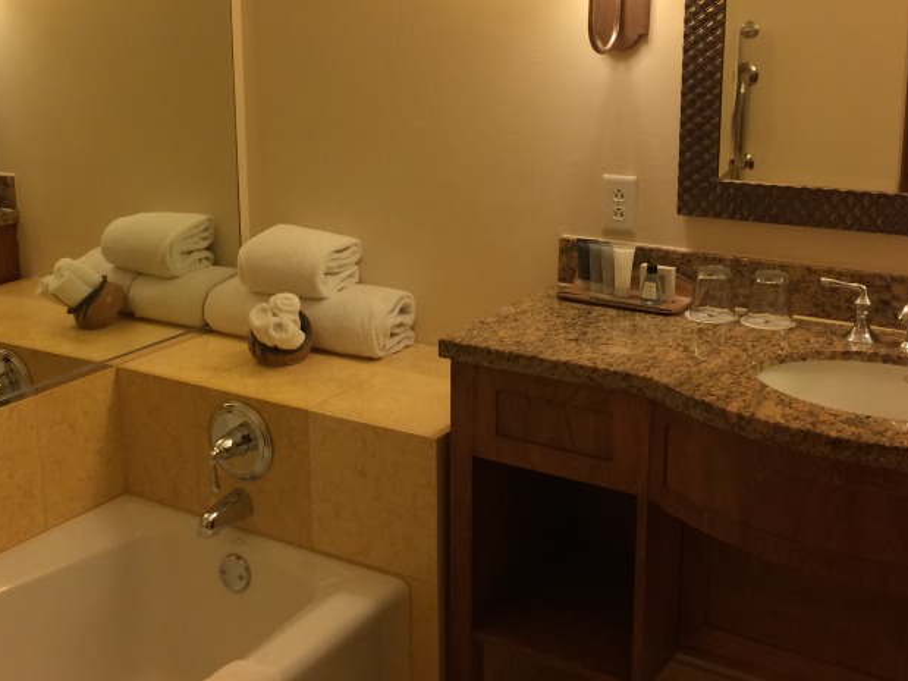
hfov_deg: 39.4
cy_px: 258
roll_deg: +1.4
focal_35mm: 48
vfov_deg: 30.1
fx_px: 1259
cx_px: 343
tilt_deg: -14.2
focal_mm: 4.15
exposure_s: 1/30
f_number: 2.2
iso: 80
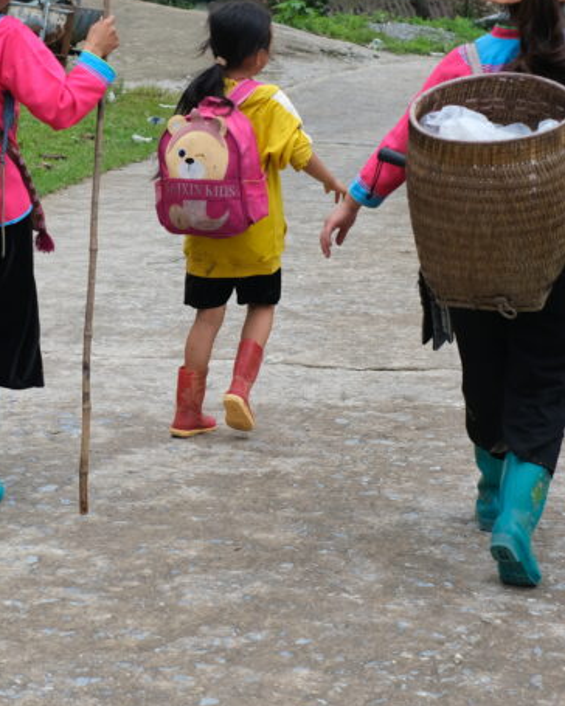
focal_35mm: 112
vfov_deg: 17.1
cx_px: 45
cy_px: 247
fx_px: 2341
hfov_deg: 13.6
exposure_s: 1/500
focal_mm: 35
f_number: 4
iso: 160
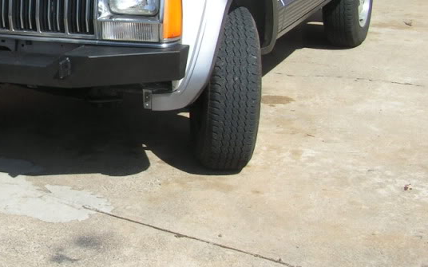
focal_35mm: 77
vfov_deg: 16.8
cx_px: 34
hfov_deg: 25.8
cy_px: 45
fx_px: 898
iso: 50
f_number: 5.6
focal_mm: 6.3
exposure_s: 1/320
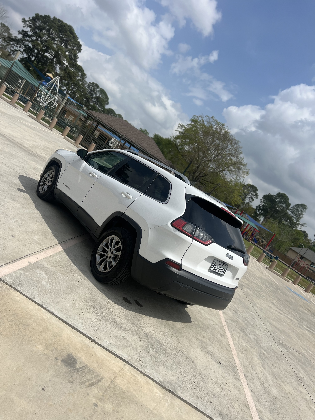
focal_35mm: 26
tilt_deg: -5.1
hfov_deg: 53.1
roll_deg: -33.5
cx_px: 158
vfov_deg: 67.3
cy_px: 210
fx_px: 315
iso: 50
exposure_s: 1/9434
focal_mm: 5.7
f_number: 1.5
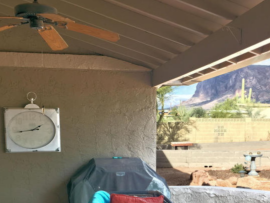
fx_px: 429
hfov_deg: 34.8
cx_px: 168
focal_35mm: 55
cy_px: 160
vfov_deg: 26.1
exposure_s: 1/40
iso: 25
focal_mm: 4.15
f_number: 2.2
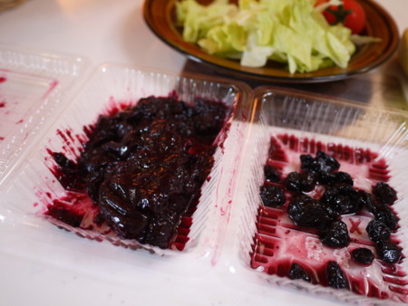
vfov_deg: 49.8
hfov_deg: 63.4
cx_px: 204
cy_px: 153
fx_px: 330
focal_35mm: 28
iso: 200
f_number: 2.5
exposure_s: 1/60
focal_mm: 14
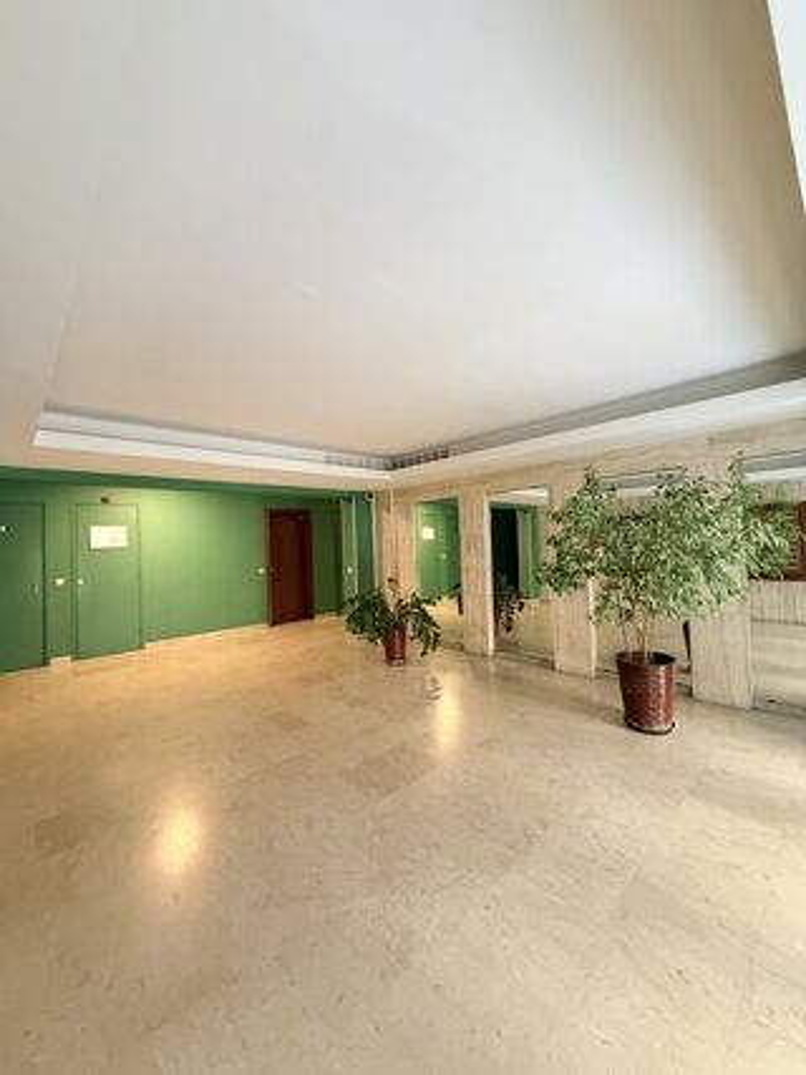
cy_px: 538
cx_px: 403
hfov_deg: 85.6
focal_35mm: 14
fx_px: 435
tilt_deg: +0.7
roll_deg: +2.3
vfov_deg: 102.1
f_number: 2.2
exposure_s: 1/50
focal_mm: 2.22
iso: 500
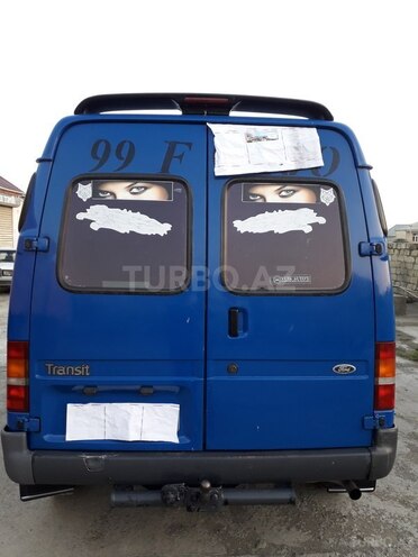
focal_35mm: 27
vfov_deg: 65.3
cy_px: 278
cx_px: 209
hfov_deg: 51.4
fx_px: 435
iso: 50
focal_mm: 3.6
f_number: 1.9
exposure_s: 1/50
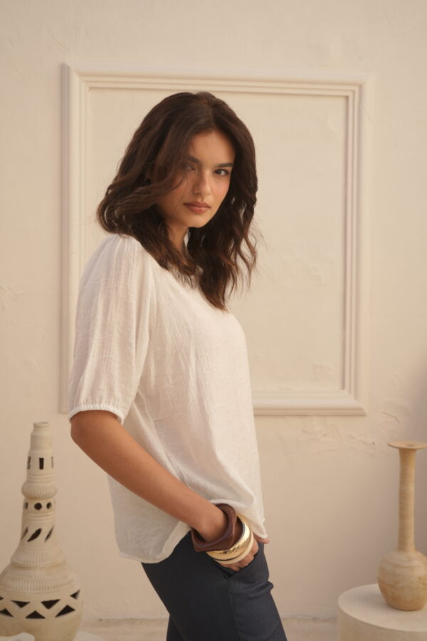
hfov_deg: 27.0
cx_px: 214
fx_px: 890
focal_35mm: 50
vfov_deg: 39.6
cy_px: 320
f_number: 9
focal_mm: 50
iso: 200
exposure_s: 1/125
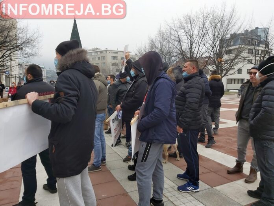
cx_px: 137
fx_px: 206
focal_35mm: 26
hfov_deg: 67.3
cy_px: 103
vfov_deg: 53.1
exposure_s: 1/333
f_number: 1.7
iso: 64
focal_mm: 3.92
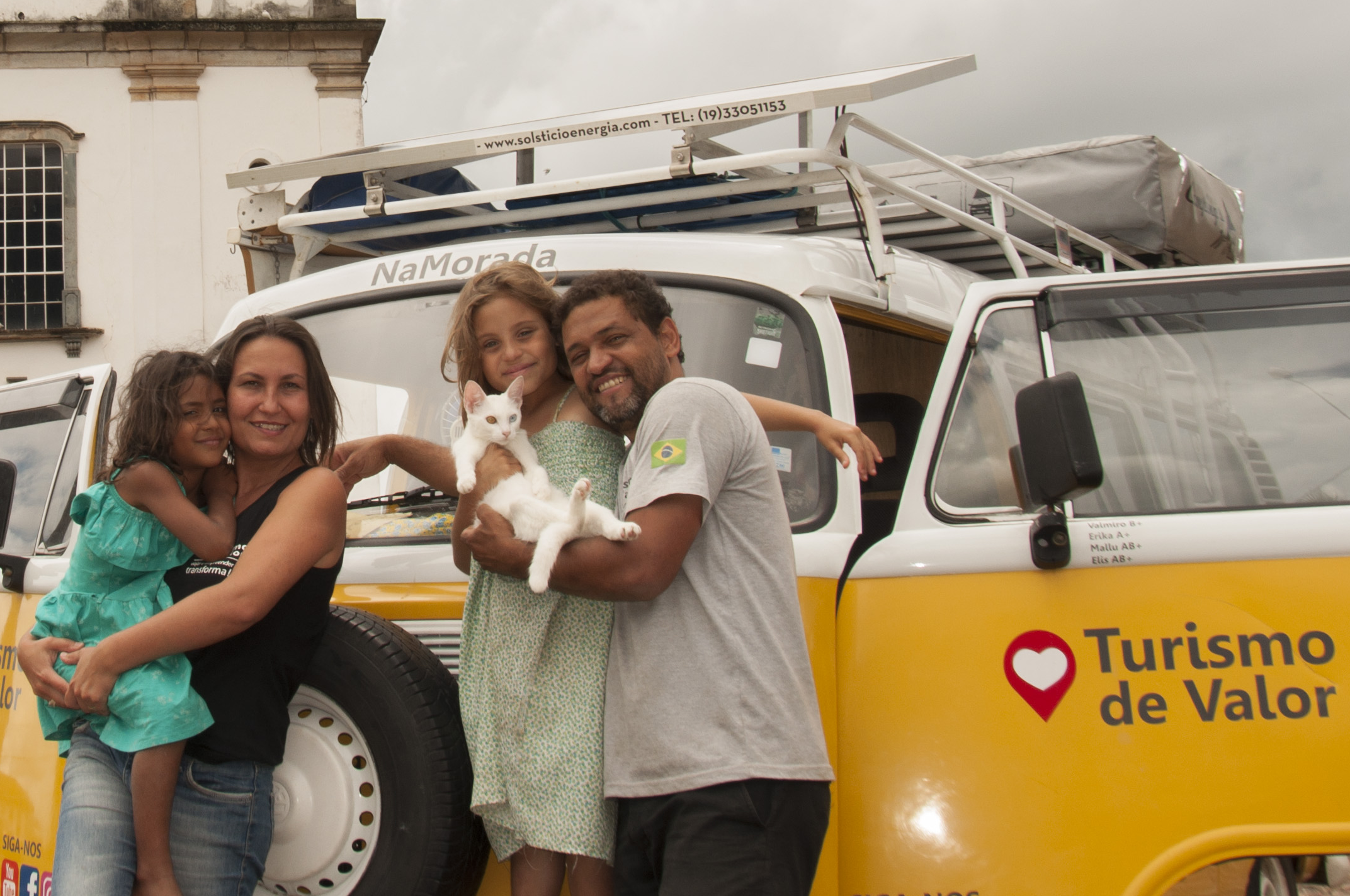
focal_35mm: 63
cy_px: 137
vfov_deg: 21.2
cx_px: 275
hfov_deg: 31.1
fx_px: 2360
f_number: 14
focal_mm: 21
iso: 200
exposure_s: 1/200
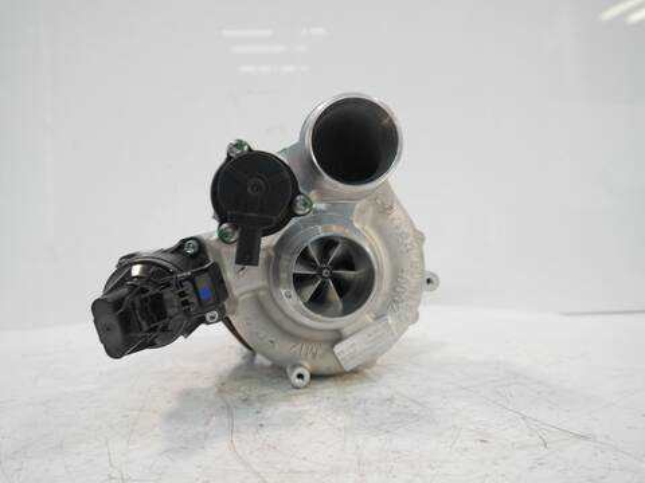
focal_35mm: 28
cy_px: 242
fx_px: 522
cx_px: 322
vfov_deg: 49.7
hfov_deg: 63.4
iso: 400
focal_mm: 14
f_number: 3.5
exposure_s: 1/60
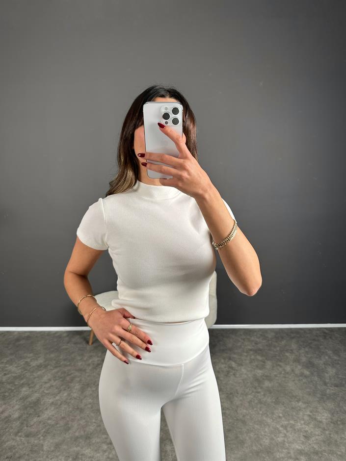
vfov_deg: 71.6
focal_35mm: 24
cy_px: 230
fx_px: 320
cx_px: 173
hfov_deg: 56.8
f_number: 1.78
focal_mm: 6.86
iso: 100
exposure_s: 1/121
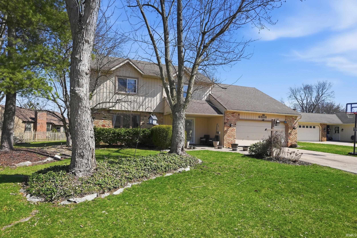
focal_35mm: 19
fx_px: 188
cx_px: 178
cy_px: 119
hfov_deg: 86.9
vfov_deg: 64.6
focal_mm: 13
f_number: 4
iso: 100
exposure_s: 1/800
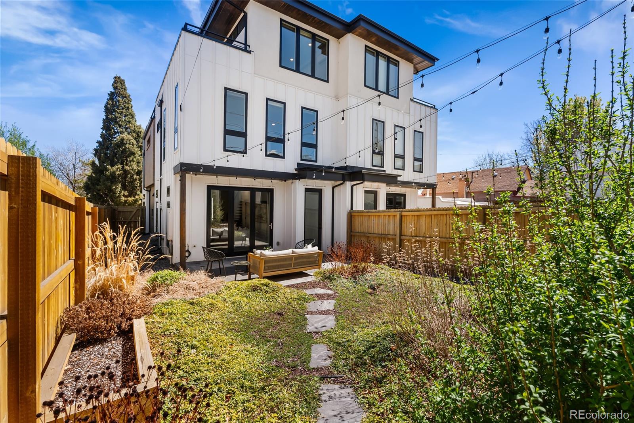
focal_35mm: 16
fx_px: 282
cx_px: 317
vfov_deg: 73.8
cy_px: 212
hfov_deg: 96.7
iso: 200
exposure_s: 1/125
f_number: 8
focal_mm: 16
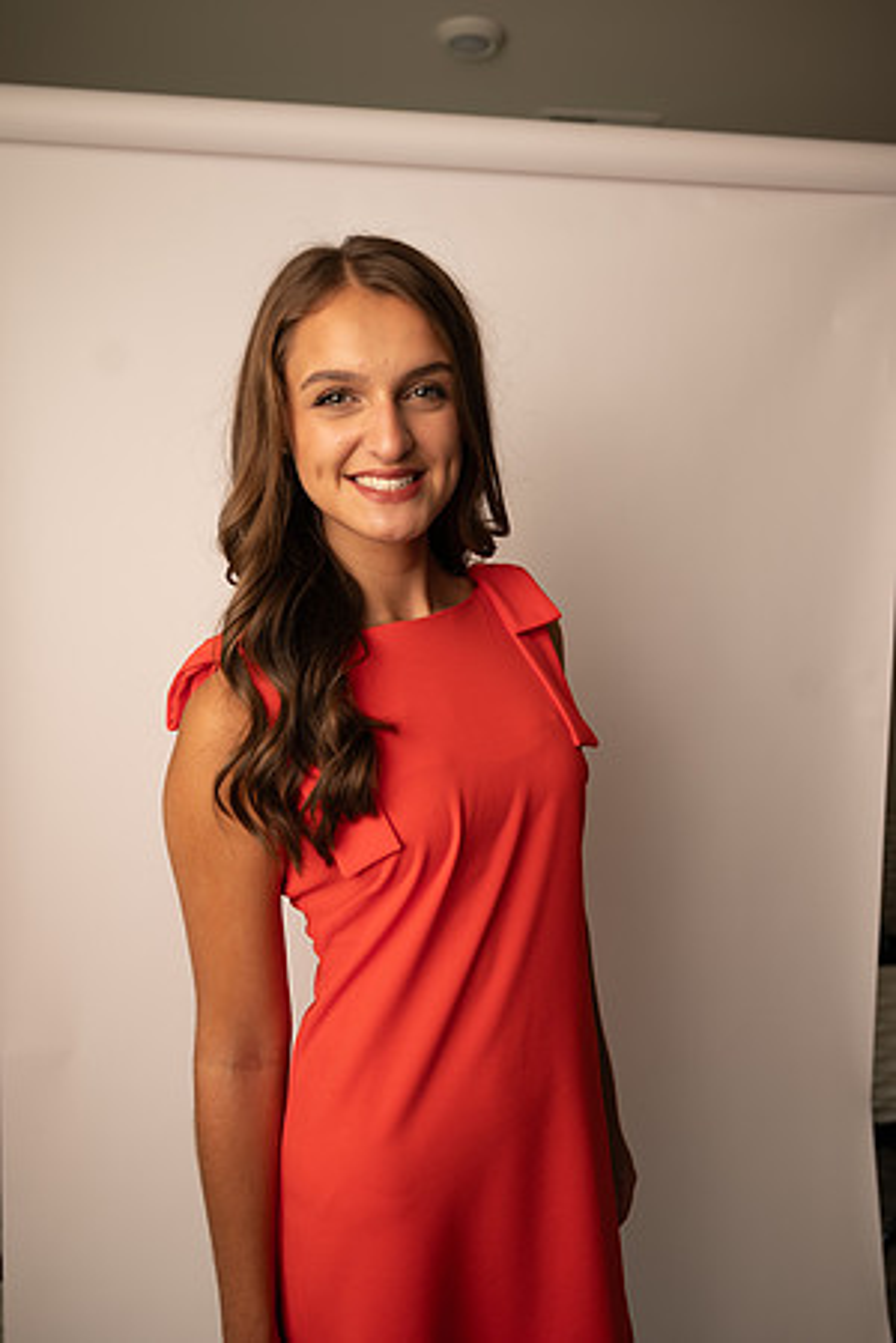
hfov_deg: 53.1
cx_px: 448
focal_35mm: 24
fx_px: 896
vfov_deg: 73.7
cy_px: 672
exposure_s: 1/160
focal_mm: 24
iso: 100
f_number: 3.2
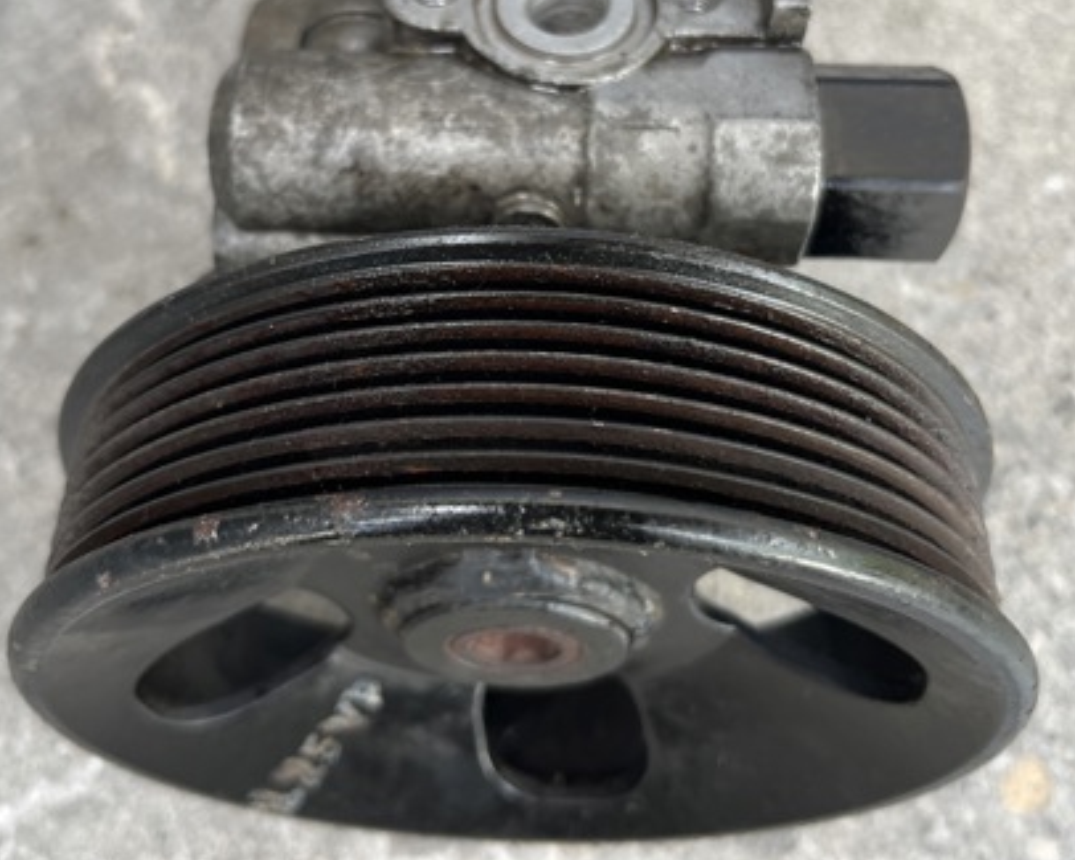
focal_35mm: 40
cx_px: 482
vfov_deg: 36.9
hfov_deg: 45.7
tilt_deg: -70.7
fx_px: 1273
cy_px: 279
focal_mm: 5.1
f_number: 1.6
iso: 64
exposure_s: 1/121
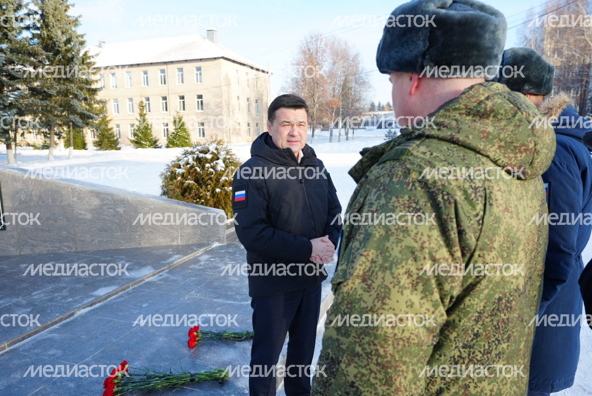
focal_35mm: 25
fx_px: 411
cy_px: 198
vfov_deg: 51.4
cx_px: 296
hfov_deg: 71.5
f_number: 5.6
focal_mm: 25
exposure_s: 1/1600
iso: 1600
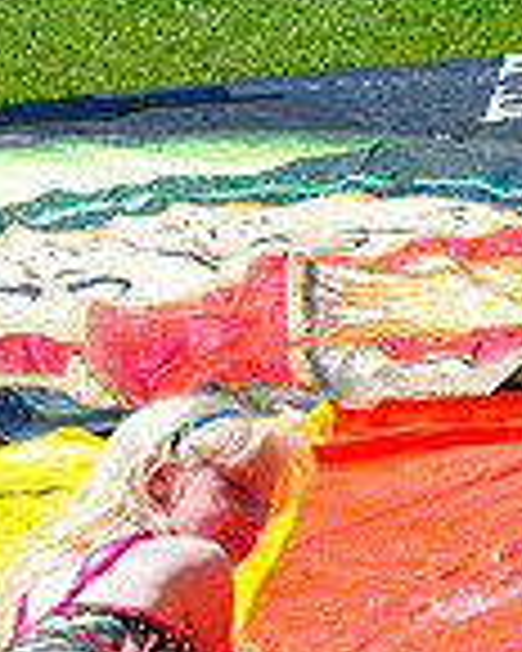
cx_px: 88
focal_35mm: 306
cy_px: 603
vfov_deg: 6.3
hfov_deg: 5.1
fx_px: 5909
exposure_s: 1/500
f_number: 9
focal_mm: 70
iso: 400
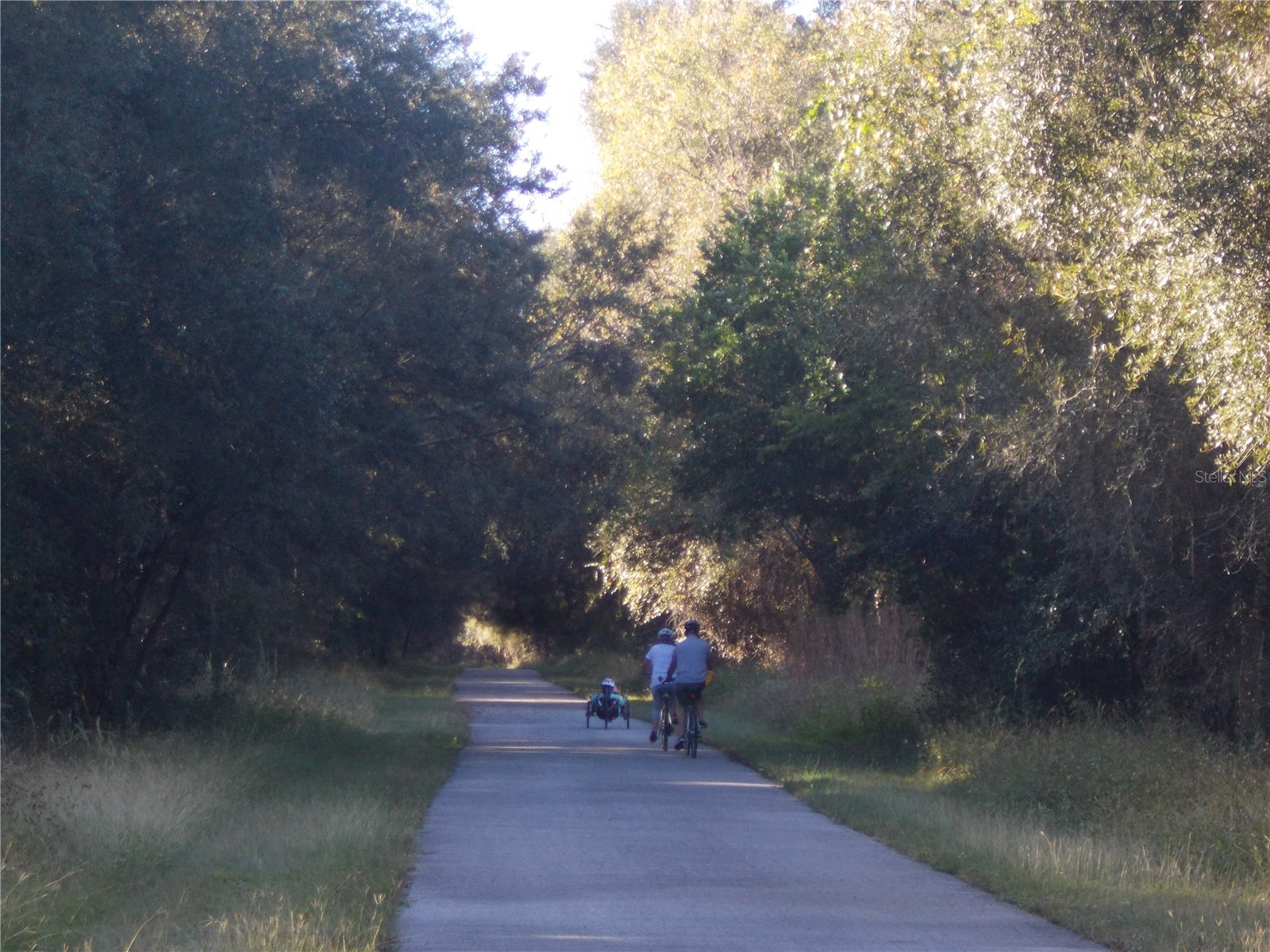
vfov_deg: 11.4
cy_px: 476
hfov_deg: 15.2
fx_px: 4769
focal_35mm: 130
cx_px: 635
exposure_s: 1/60
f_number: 6.5
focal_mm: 23
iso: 200
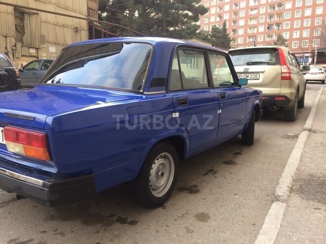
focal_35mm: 29
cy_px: 122
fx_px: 273
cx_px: 163
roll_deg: -1.5
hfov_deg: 61.7
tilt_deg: -6.3
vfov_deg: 48.2
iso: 40
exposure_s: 1/50
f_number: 2.2
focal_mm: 4.15
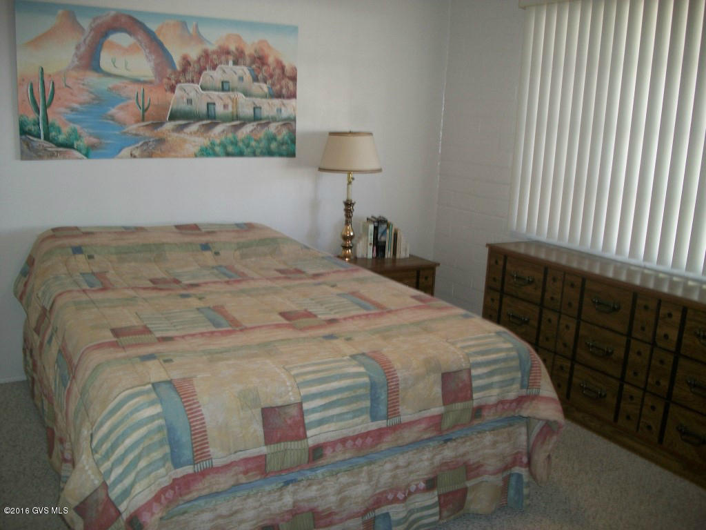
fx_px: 653
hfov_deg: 56.8
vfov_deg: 44.2
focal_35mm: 32
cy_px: 265
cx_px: 353
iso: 80
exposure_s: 1/30
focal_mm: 5.7
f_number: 2.9
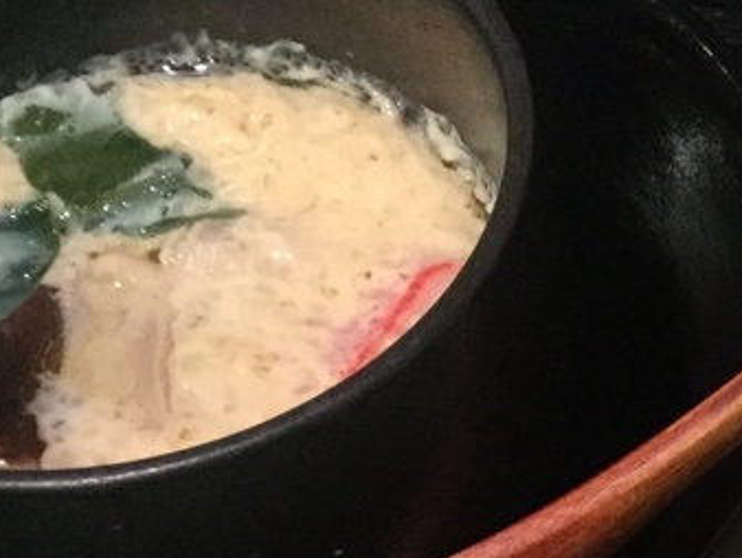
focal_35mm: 110
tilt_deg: -60.6
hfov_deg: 16.3
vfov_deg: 13.0
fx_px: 2360
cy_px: 760
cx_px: 1126
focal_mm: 3.3
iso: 200
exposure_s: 1/24
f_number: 2.4
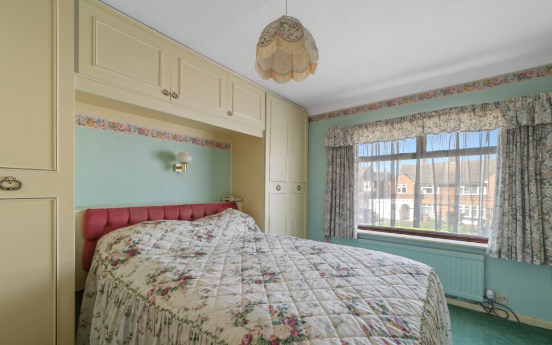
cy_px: 183
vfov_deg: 74.7
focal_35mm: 15
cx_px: 283
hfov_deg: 101.4
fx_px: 226
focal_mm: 14
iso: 400
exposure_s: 1/5
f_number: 8
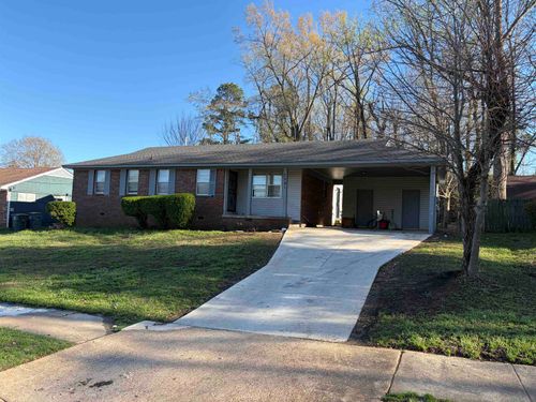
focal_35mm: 26
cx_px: 268
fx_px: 403
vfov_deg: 53.1
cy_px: 201
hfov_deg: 67.3
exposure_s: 1/1196
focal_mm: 5.96
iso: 64
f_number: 1.6
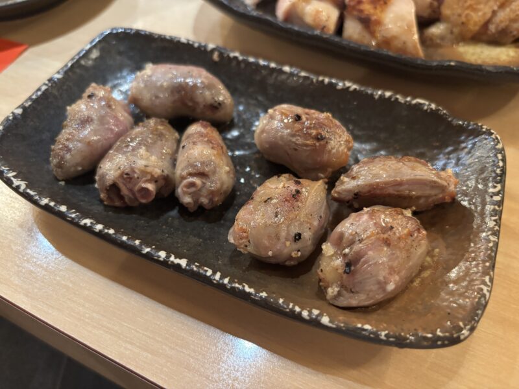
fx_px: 390
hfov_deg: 67.3
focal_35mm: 26
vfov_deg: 53.1
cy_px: 194
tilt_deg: -53.7
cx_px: 260
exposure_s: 1/33
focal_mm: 5.96
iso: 500
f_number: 1.6
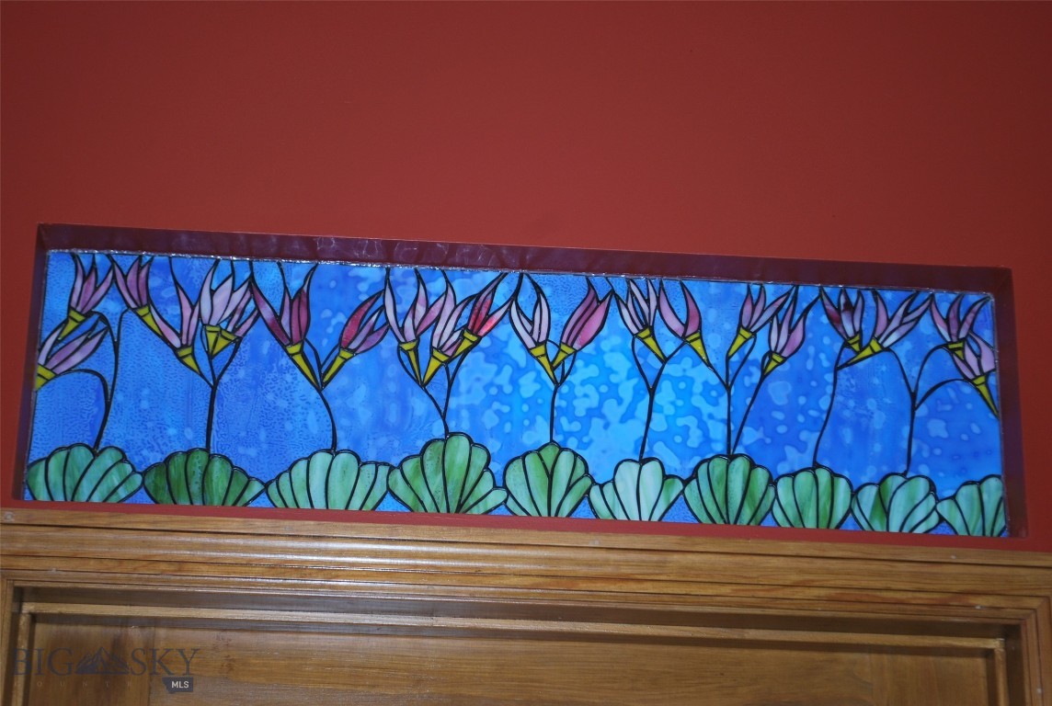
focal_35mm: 75
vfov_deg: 18.3
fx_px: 2196
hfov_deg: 26.9
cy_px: 353
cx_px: 526
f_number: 5.6
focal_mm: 50
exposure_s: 1/60
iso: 200
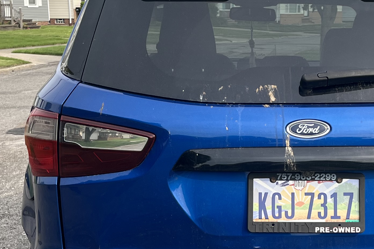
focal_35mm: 78
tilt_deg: -11.6
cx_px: 258
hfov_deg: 25.8
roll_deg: +0.8
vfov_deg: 17.4
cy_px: 181
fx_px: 810
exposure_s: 1/1441
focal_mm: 5.1
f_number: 1.6
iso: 50
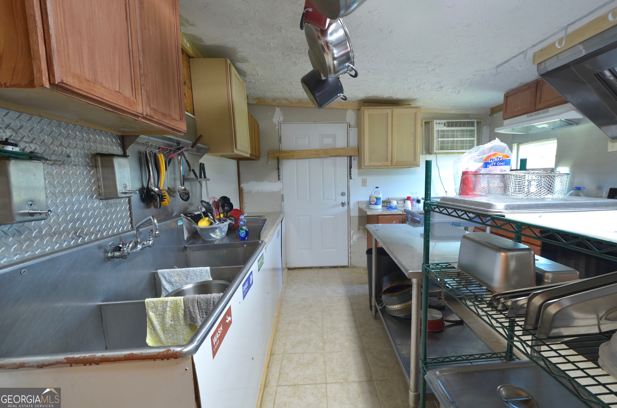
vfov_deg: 77.1
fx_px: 257
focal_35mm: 15
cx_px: 308
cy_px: 204
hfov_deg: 100.5
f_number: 8
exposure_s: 1/3
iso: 200
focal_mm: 10
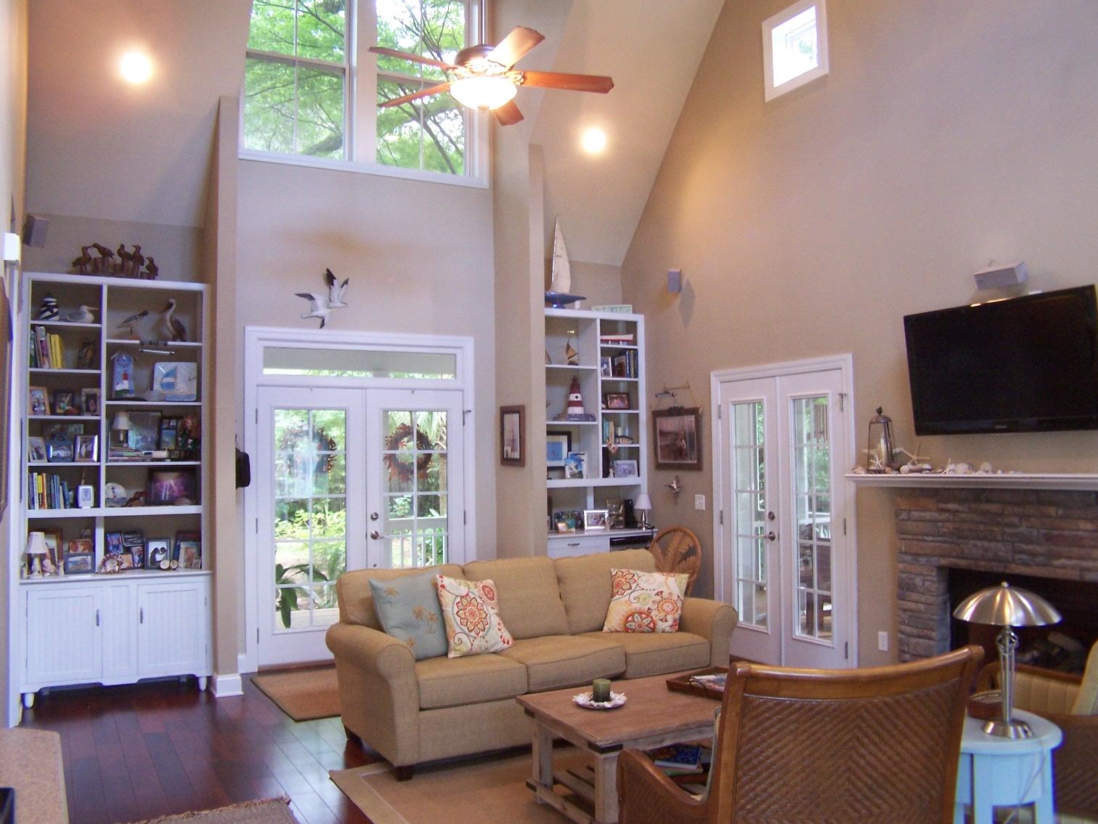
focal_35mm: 39
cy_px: 405
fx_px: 1237
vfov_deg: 36.8
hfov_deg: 47.9
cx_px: 552
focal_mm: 6.3
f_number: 2.8
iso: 140
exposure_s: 1/8
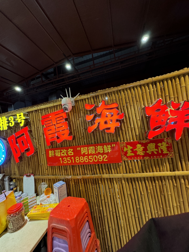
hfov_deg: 85.7
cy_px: 126
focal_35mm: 14
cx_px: 94
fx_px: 102
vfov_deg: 102.1
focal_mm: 2.22
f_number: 2.2
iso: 250
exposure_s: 1/50
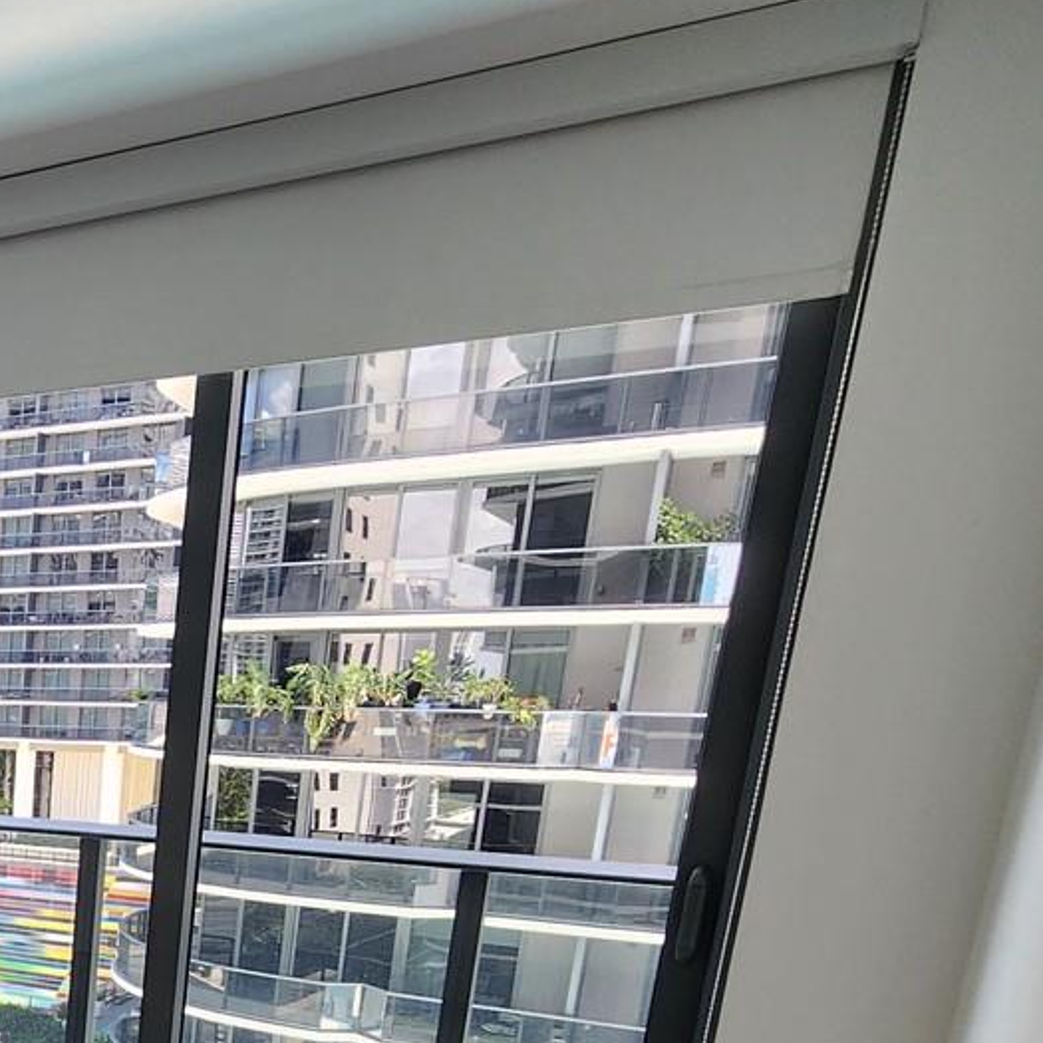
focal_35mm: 35
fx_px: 1193
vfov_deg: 41.9
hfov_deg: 35.7
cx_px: -240
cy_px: 1007
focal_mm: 2.2
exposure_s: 1/60
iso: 100
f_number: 2.2
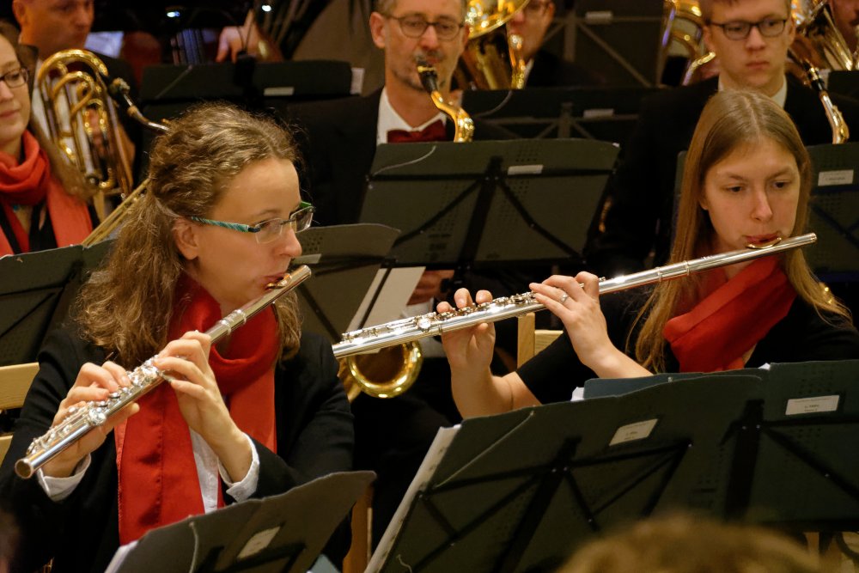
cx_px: 430
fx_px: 3758
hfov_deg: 13.0
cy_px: 286
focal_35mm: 158
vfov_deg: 8.7
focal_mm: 105
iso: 14400
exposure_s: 1/160
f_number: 5.3
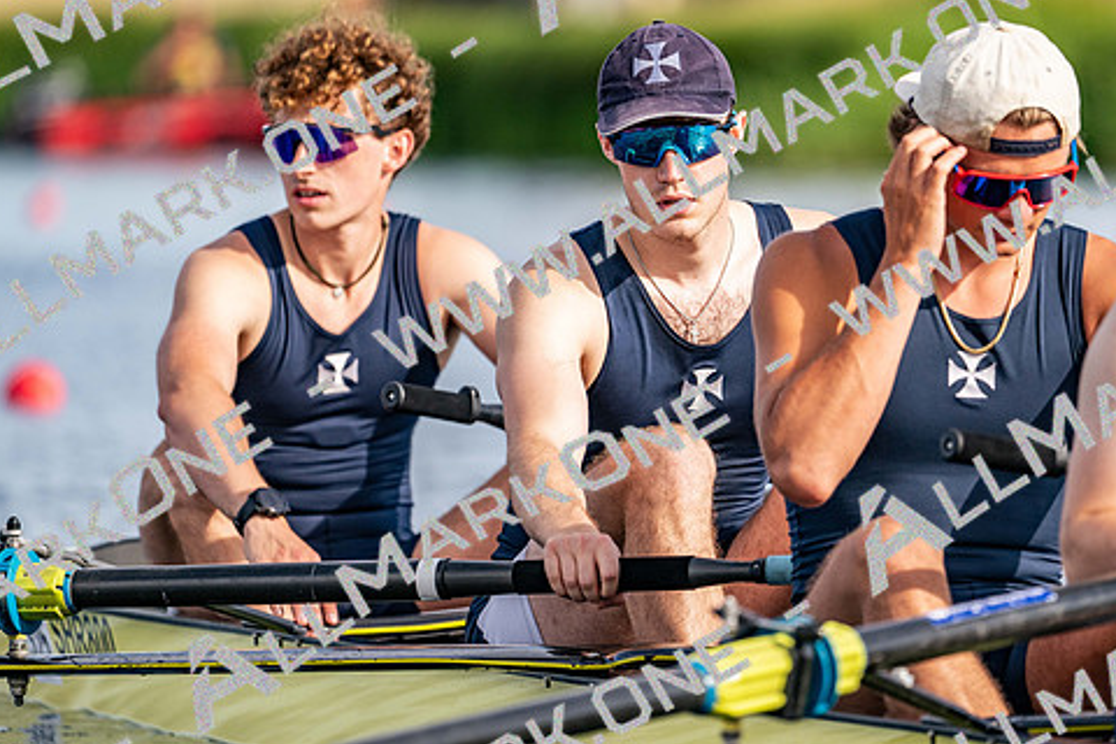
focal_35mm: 483
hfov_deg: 4.3
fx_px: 14972
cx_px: 660
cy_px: 375
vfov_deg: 2.8
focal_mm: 400
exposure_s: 1/2500
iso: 400
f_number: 4.5
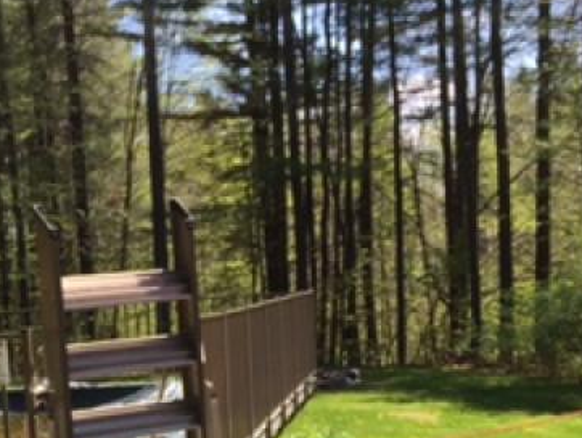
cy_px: 531
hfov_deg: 22.6
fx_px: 1380
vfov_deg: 17.2
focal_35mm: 82
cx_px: -43
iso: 32
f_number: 2.2
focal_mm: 4.15
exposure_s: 1/732
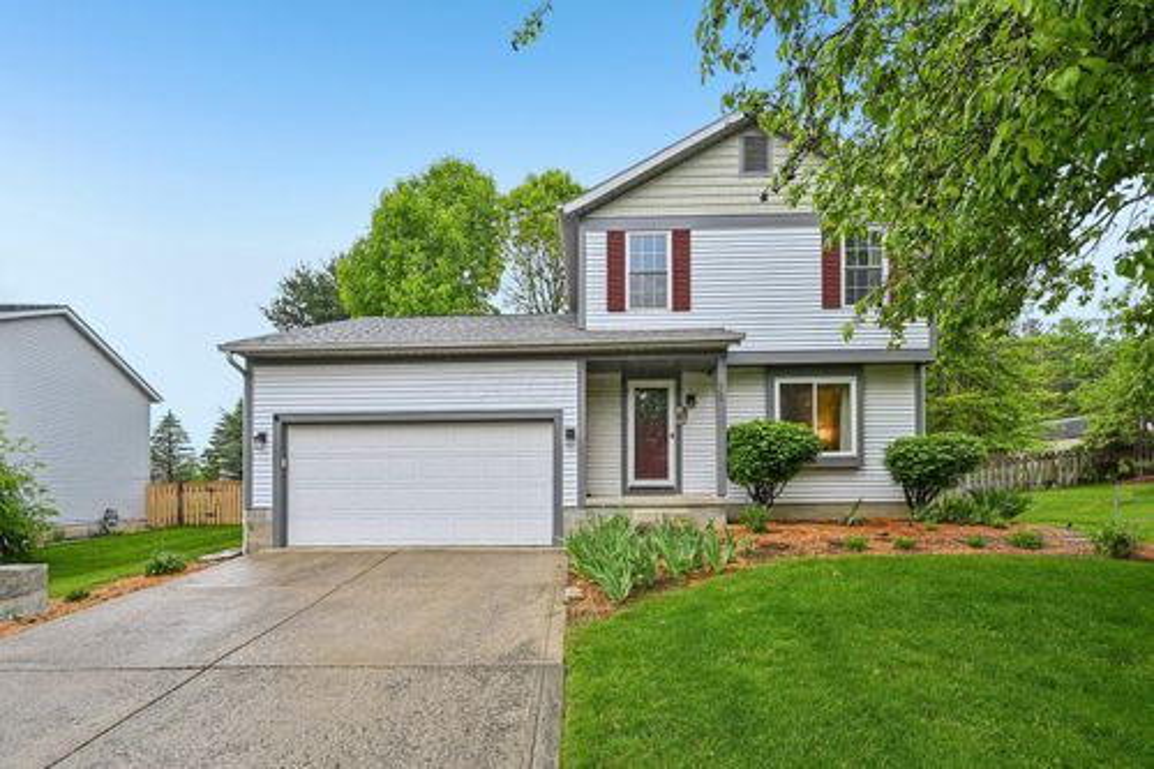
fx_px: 529
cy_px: 384
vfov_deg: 72.0
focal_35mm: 16
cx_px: 577
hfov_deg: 95.0
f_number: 4.8
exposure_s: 1/350
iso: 400
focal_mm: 16.5
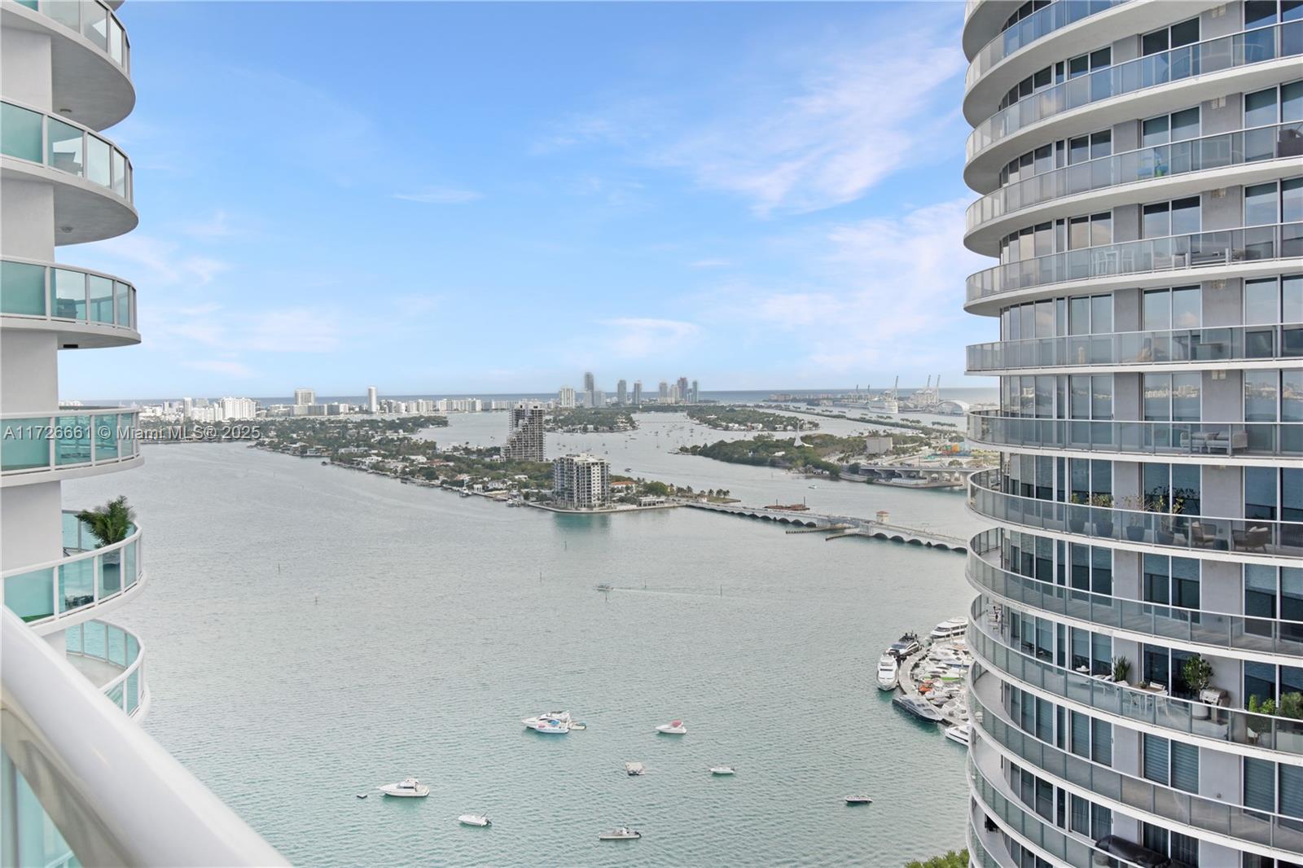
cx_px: 652
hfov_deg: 61.9
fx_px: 1086
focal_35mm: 30
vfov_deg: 43.6
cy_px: 434
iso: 400
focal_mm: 20
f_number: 8
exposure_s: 1/1000
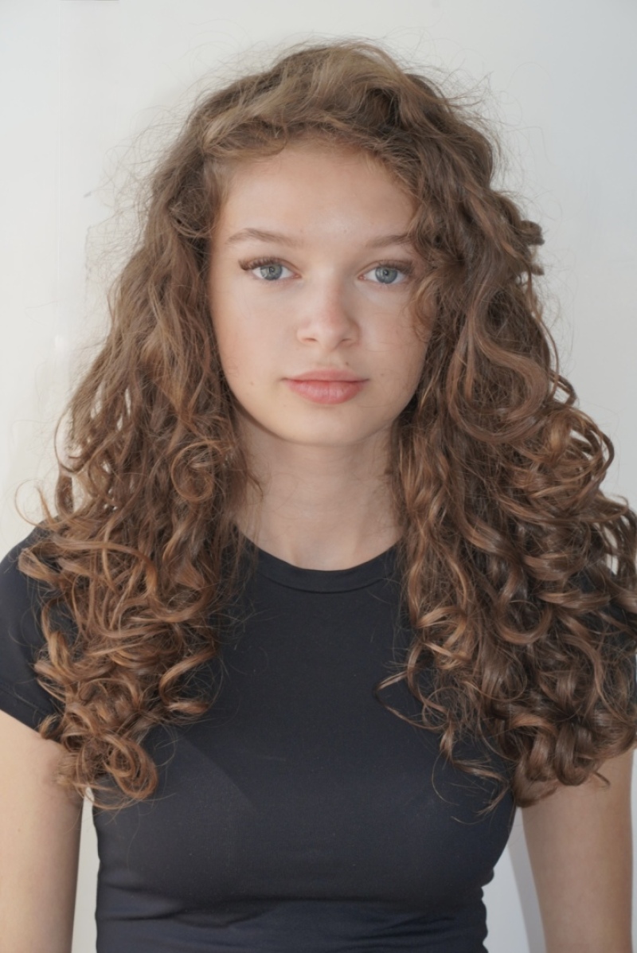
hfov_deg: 16.1
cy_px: 476
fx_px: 2252
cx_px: 318
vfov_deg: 23.9
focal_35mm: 85
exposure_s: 1/60
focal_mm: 85
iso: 400
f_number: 9
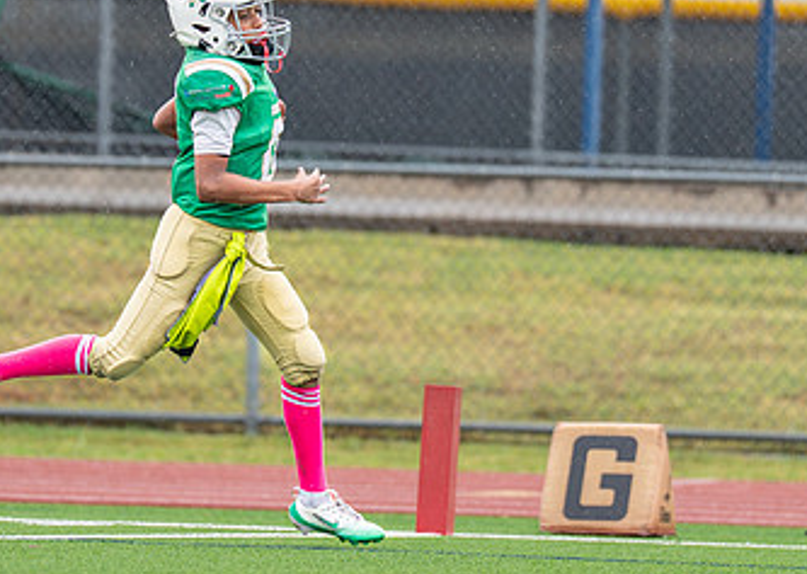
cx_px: 389
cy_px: 148
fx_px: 14467
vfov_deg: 2.3
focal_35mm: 632
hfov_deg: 3.2
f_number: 2.8
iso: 400
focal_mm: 200
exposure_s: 1/1000
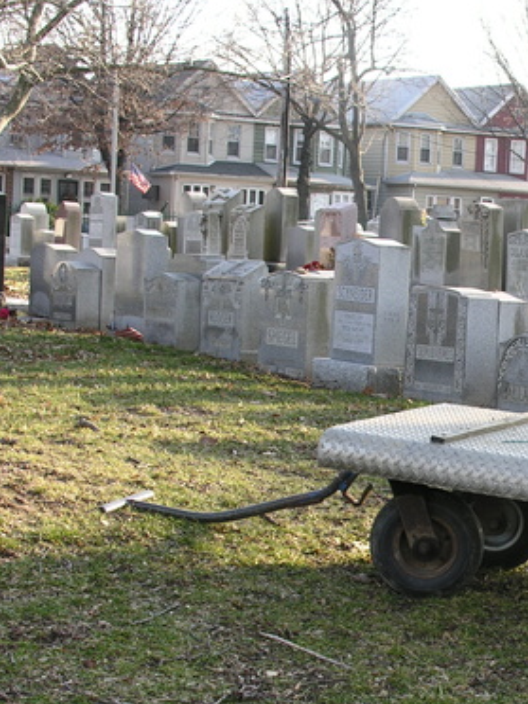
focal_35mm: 98
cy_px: 520
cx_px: 566
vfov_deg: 19.9
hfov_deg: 14.8
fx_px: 1993
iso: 50
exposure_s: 1/48.8
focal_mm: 11.8
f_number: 5.3
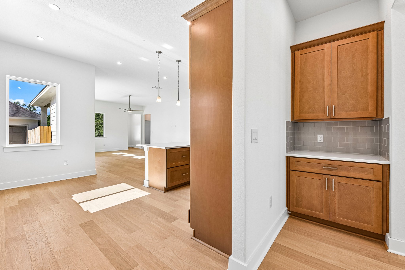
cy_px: 135
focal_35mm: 15
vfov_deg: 77.3
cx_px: 202
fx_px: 169
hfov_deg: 100.4
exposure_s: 1/30
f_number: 8
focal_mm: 15
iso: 100
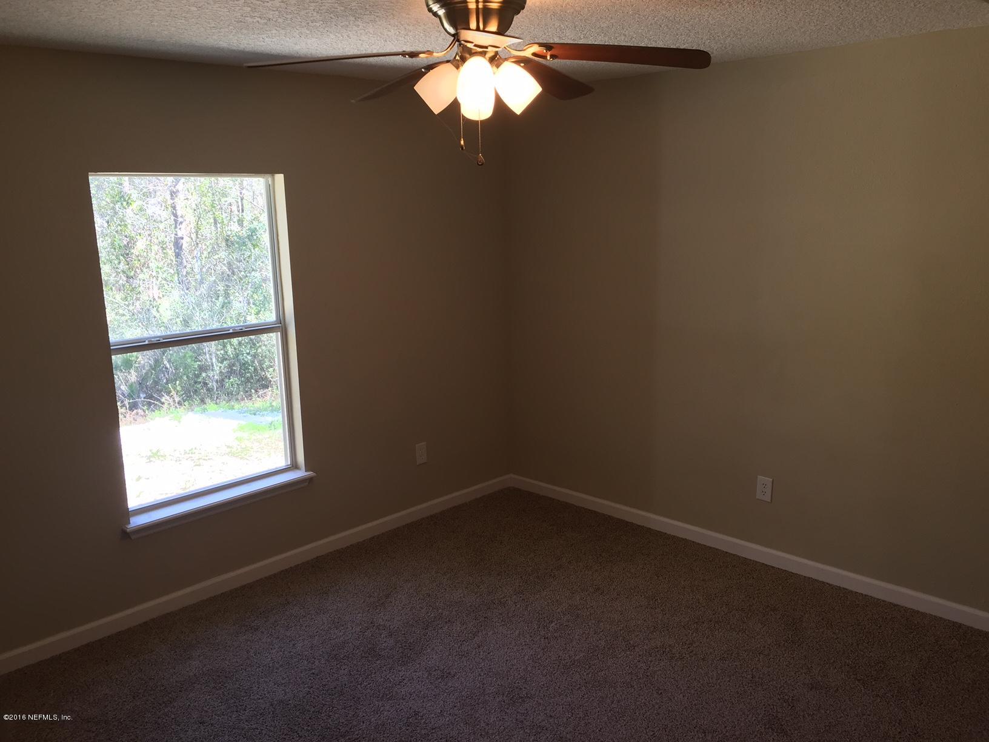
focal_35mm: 29
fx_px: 829
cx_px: 494
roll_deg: +0.9
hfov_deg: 61.7
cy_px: 371
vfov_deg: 48.2
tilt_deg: -10.9
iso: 40
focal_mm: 4.15
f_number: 2.2
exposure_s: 1/40
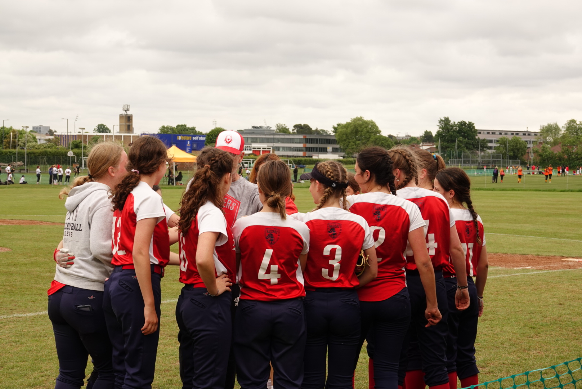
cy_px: 194
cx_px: 291
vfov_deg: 21.0
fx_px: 1052
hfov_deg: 30.9
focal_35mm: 65
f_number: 4
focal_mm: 23.95
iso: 100
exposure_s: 1/400
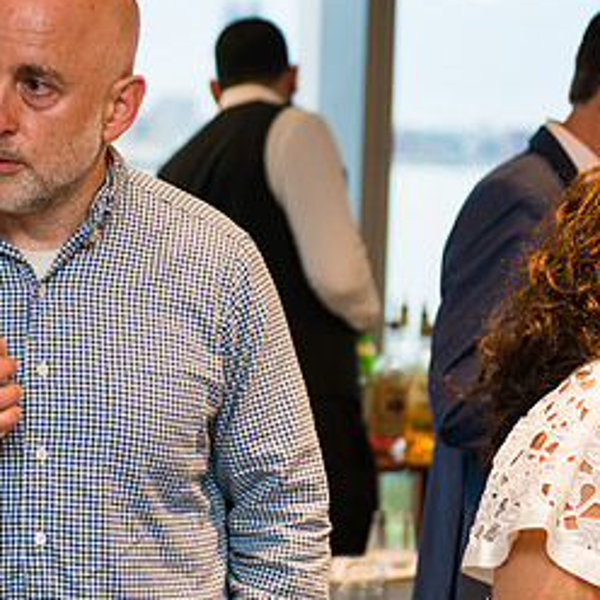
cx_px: 119
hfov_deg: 14.6
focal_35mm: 119
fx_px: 2334
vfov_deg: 14.6
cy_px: 261
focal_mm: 60
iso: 640
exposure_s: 1/125
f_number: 4
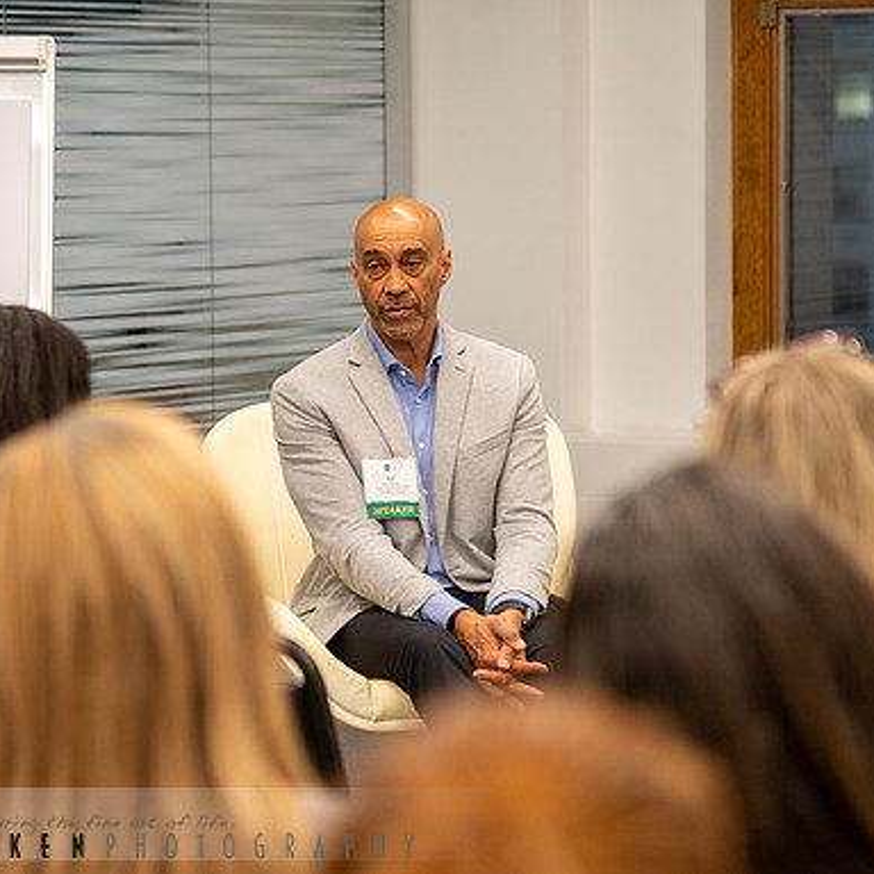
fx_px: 4399
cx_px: 494
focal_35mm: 154
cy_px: 437
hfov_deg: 11.3
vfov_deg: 11.3
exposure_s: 1/100
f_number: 4
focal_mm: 120
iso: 1600
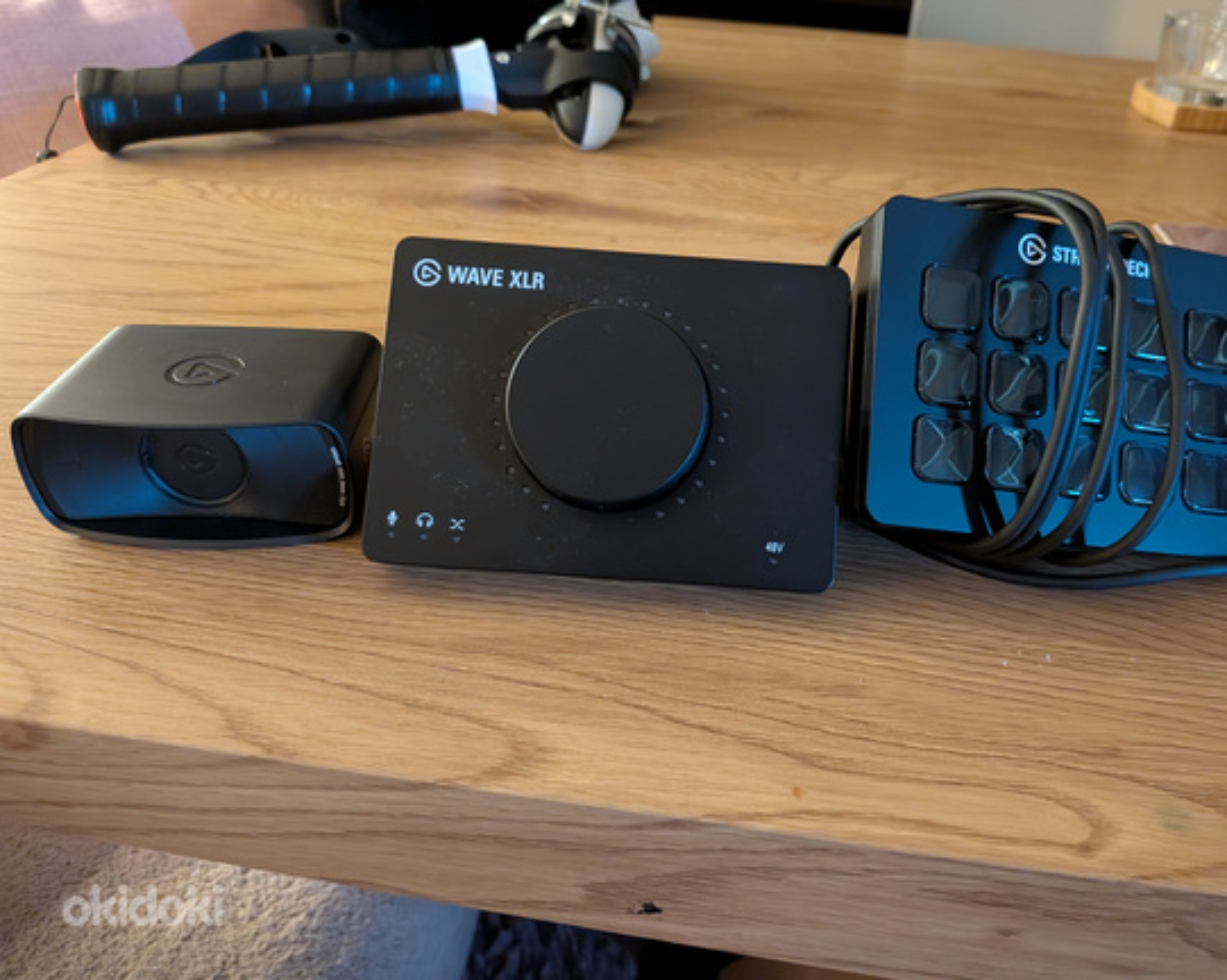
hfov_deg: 65.9
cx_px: 678
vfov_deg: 54.9
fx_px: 943
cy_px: 474
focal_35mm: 26
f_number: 1.7
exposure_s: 1/20
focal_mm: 4.53
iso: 1880
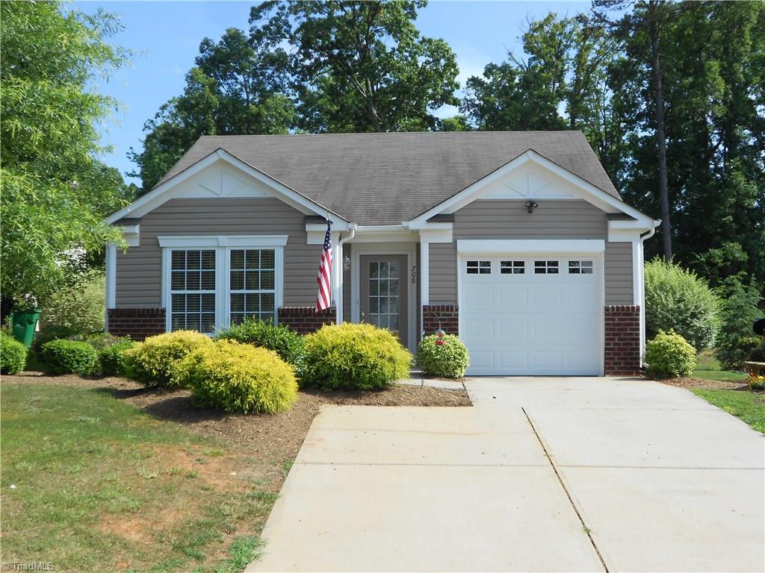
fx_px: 950
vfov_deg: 33.6
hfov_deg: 43.9
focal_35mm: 43
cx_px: 382
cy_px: 286
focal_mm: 7.7
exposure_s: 1/400
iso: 80
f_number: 4.2
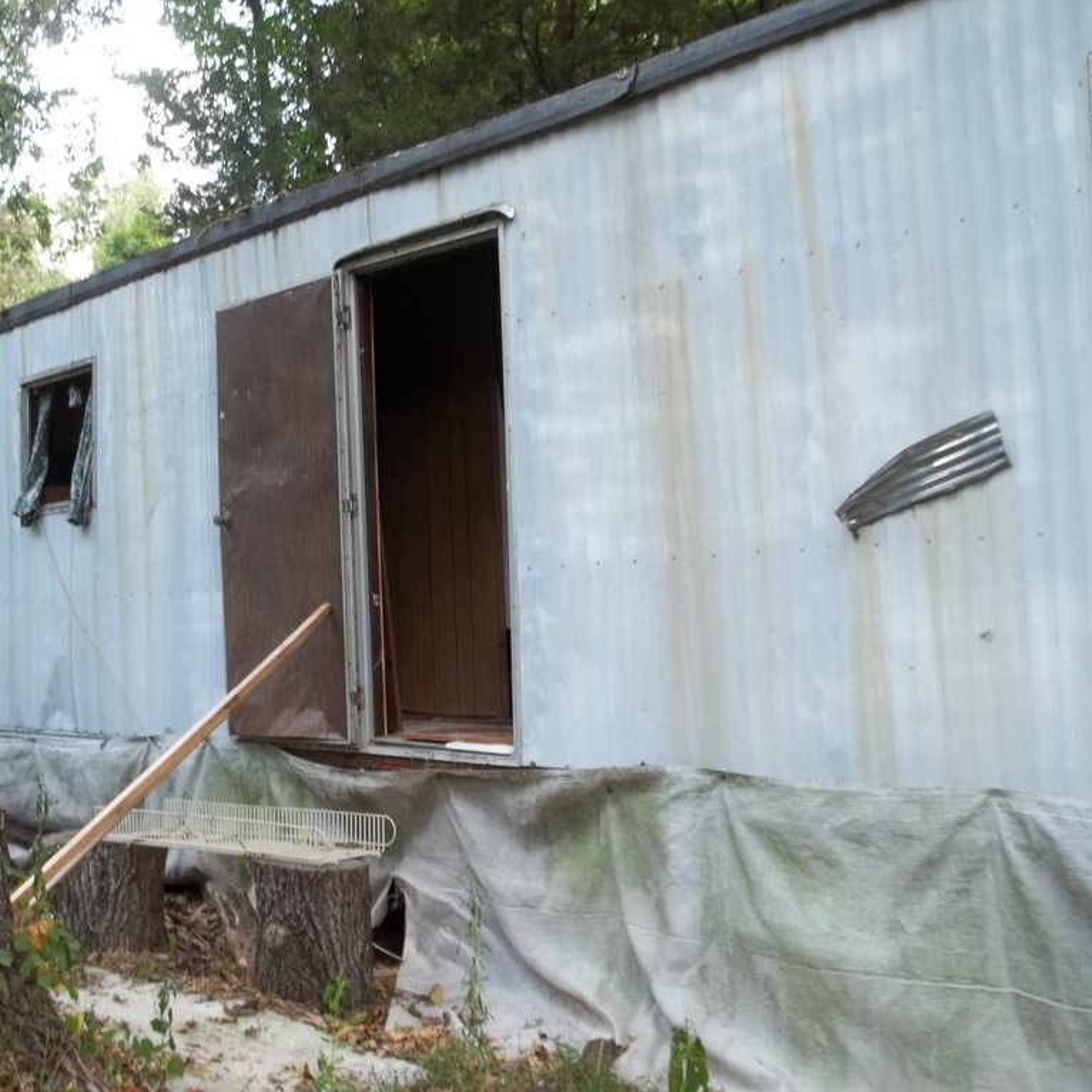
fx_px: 1392
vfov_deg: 42.8
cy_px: 546
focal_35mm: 39
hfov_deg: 42.5
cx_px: 411
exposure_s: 1/40
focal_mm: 5.9
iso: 64
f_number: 3.3
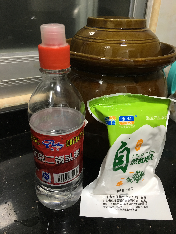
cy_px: 117
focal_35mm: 29
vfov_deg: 61.7
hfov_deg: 48.2
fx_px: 197
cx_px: 88
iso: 64
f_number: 2.2
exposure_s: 1/17
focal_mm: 4.15
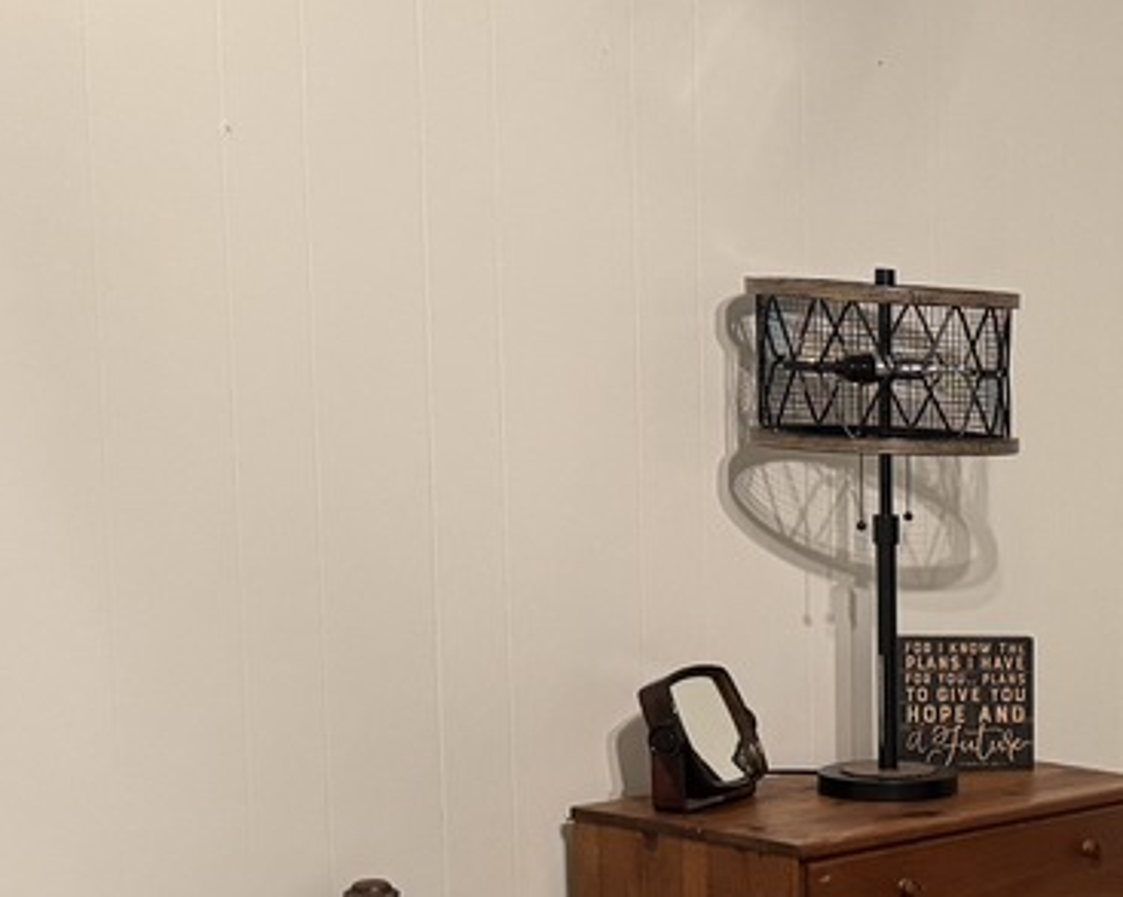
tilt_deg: -10.8
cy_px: 891
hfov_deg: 18.9
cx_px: 1564
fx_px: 3055
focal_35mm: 92
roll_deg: -3.0
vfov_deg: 16.4
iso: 400
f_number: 1.78
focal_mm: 6.76
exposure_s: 1/60
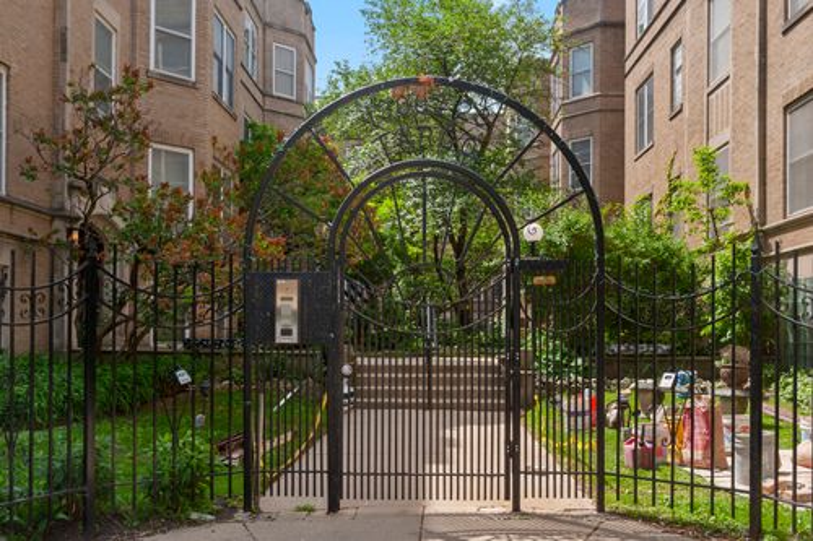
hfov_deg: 54.5
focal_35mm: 35
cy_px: 270
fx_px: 790
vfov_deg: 37.8
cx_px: 406
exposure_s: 1/500
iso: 400
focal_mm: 35
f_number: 8
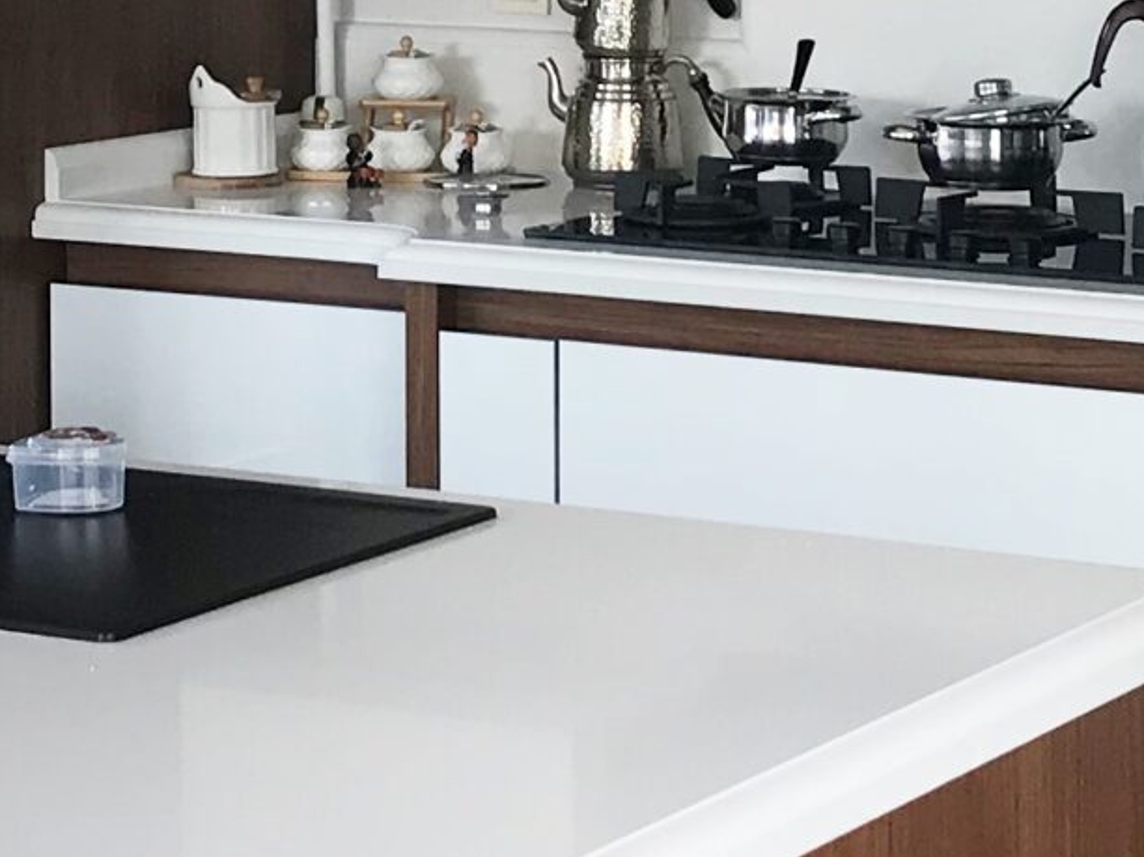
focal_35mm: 117
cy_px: 194
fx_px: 3864
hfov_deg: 16.6
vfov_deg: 12.6
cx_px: 56
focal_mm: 3.99
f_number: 1.8
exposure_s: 1/100
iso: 25
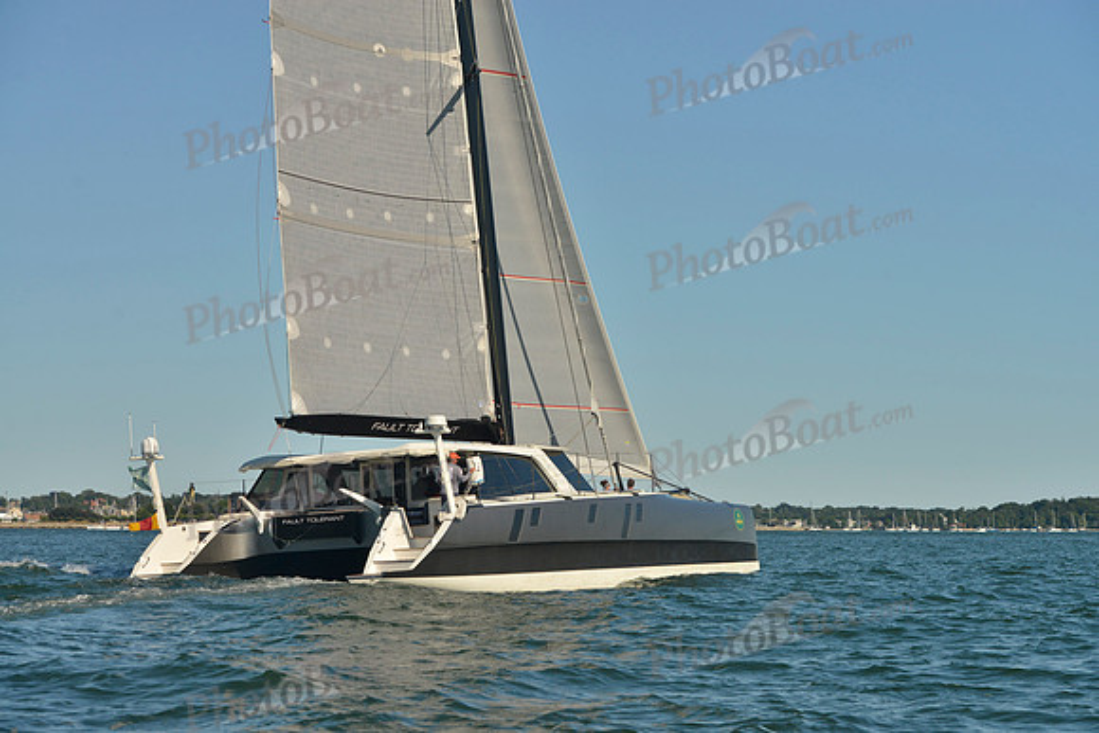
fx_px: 2137
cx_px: 550
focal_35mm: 70
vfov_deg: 19.5
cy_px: 366
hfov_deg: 28.8
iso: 400
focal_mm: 70
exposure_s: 1/1250
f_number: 8
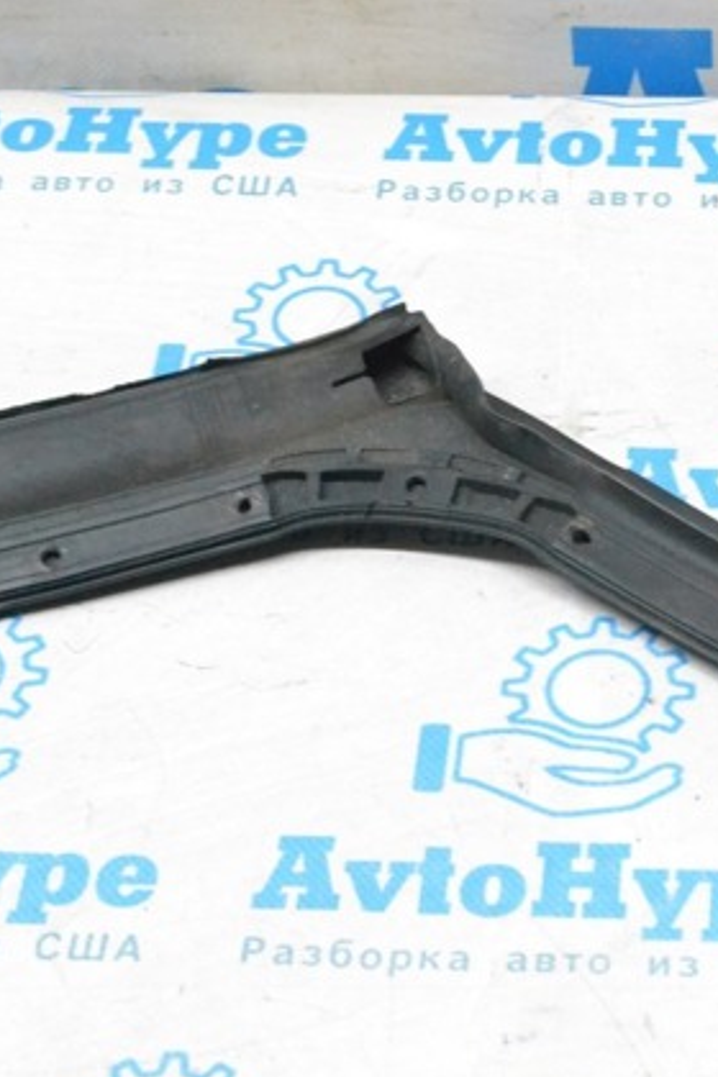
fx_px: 3074
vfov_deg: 19.9
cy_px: 544
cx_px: 713
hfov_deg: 13.2
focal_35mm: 103
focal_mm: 45
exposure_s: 1/160
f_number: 9
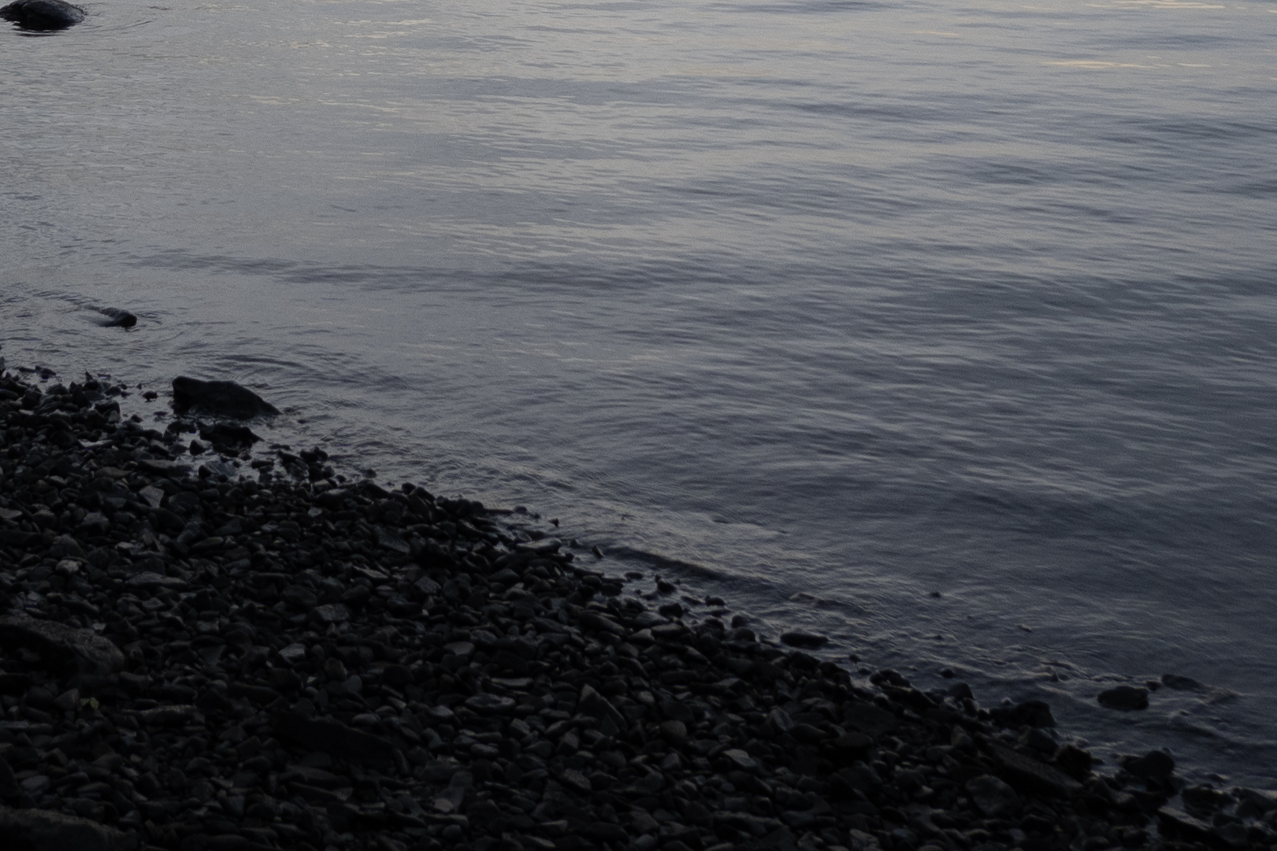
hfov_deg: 24.9
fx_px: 2873
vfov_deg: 15.8
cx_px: 399
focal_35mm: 81
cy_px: -345
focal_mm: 9
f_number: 2.8
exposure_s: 1/50
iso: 100
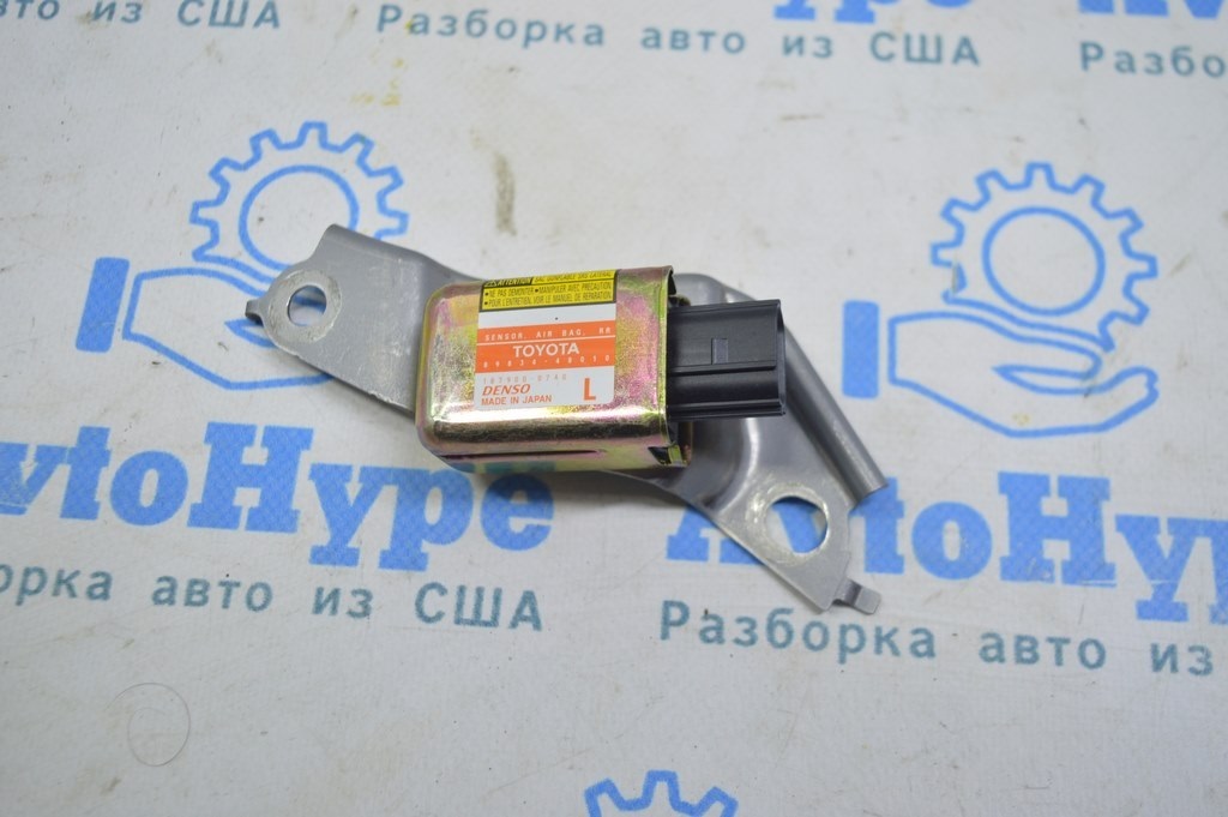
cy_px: 408
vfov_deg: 35.4
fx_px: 1278
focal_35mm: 38
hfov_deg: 51.3
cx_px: 614
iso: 400
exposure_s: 1/50
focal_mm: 25
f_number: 4
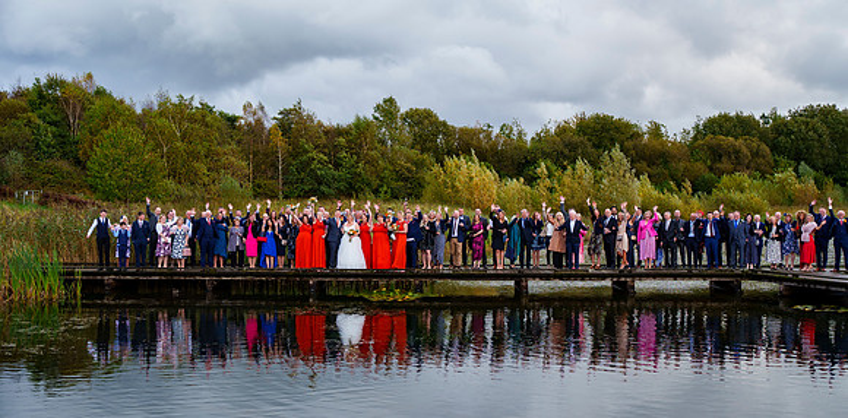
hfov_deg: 52.9
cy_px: 198
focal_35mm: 39
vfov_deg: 27.6
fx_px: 851
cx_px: 398
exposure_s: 1/640
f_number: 4.5
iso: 250
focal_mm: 34
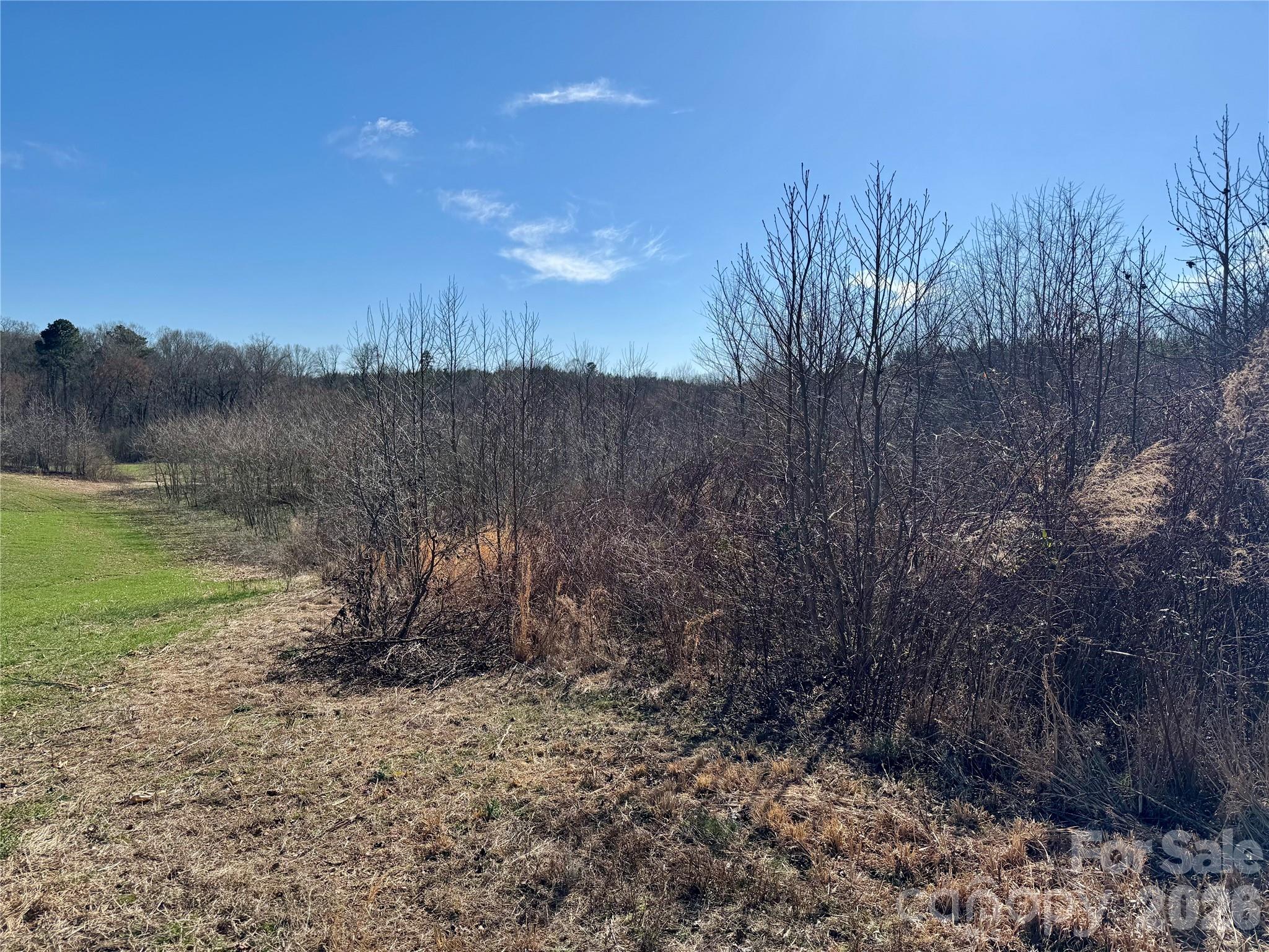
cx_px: 634
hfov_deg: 71.6
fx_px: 880
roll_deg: -0.7
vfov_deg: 56.8
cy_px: 476
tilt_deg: -4.2
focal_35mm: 24
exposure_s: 1/6410
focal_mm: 6.76
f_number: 1.78
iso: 80
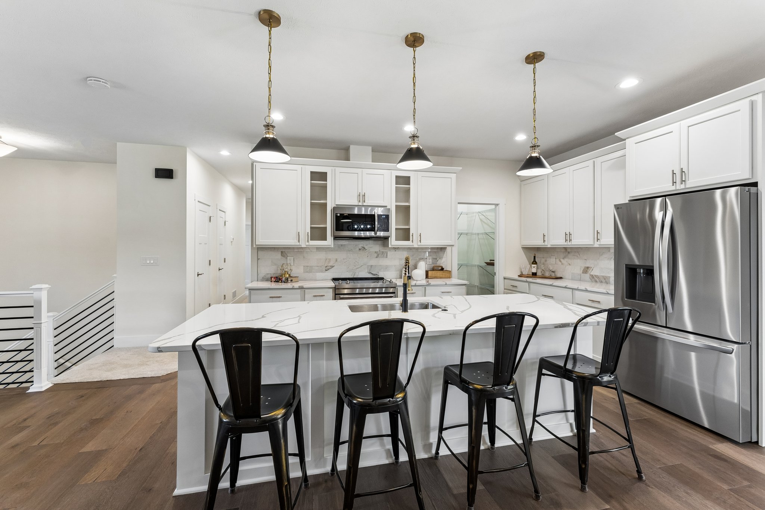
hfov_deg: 104.3
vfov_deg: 81.2
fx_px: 297
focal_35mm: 14
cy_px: 255
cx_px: 382
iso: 500
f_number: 6.3
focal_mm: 14
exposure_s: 1/20
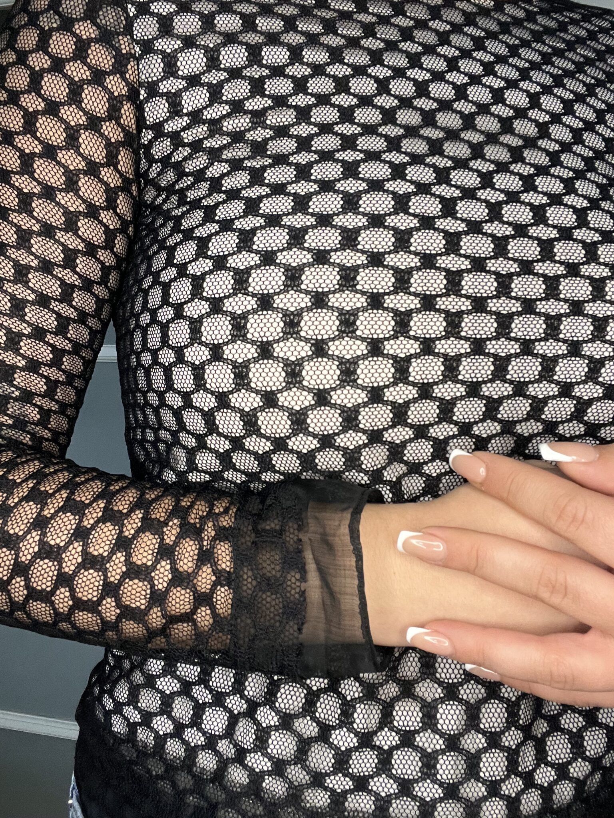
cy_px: 409
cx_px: 307
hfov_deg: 46.8
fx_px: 709
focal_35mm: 30
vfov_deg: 60.0
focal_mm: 2.71
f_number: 2.2
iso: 200
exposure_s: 1/50
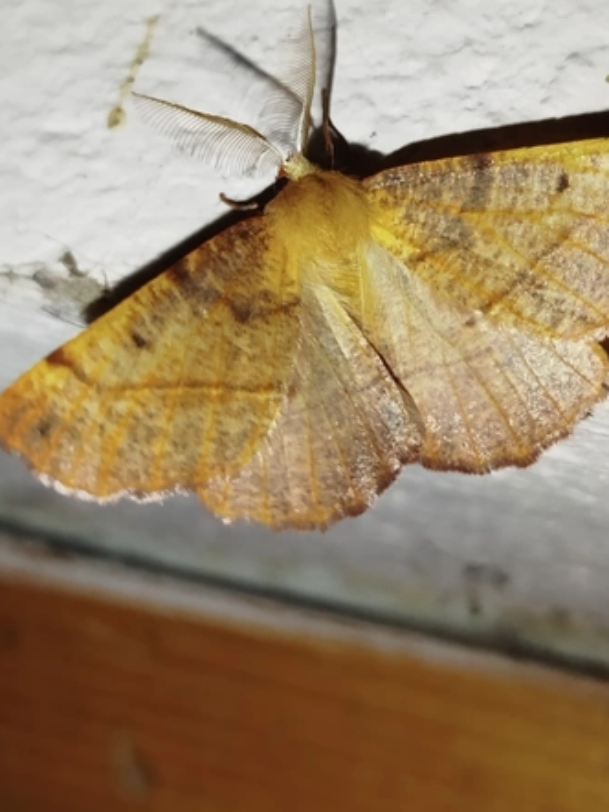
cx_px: 371
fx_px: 1525
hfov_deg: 22.5
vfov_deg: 29.6
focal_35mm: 65
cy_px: 257
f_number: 1.7
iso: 125
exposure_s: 1/50
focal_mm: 5.31
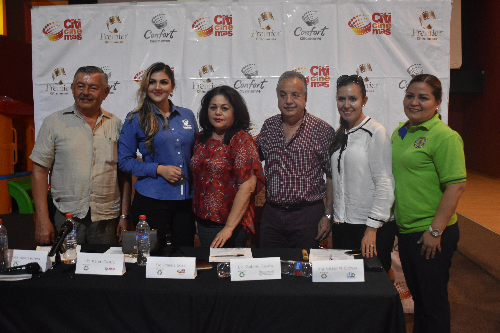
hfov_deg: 53.1
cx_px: 250
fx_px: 500
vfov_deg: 36.9
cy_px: 166
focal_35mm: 36
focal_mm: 24
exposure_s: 1/50
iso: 2500
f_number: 2.8
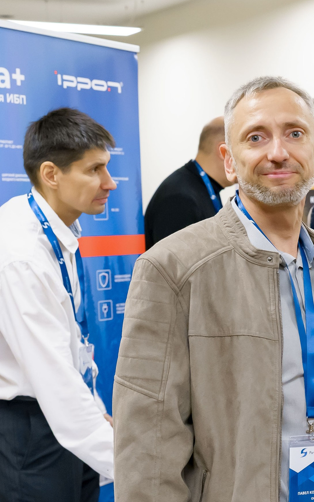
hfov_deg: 14.2
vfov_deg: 24.0
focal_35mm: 86
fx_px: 1177
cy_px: 297
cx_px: 474
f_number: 4
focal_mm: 36
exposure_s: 1/125
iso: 2000
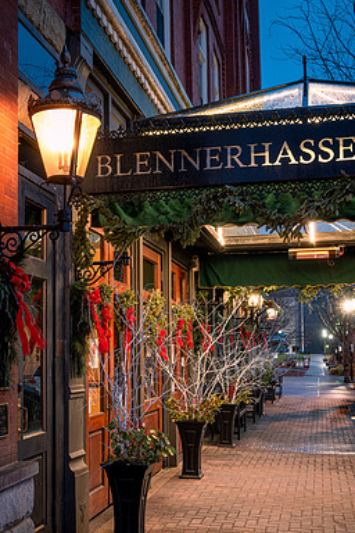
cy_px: 311
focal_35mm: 44
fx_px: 651
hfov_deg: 30.5
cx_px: 175
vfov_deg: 44.3
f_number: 7.1
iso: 100
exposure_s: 2.5
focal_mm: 25
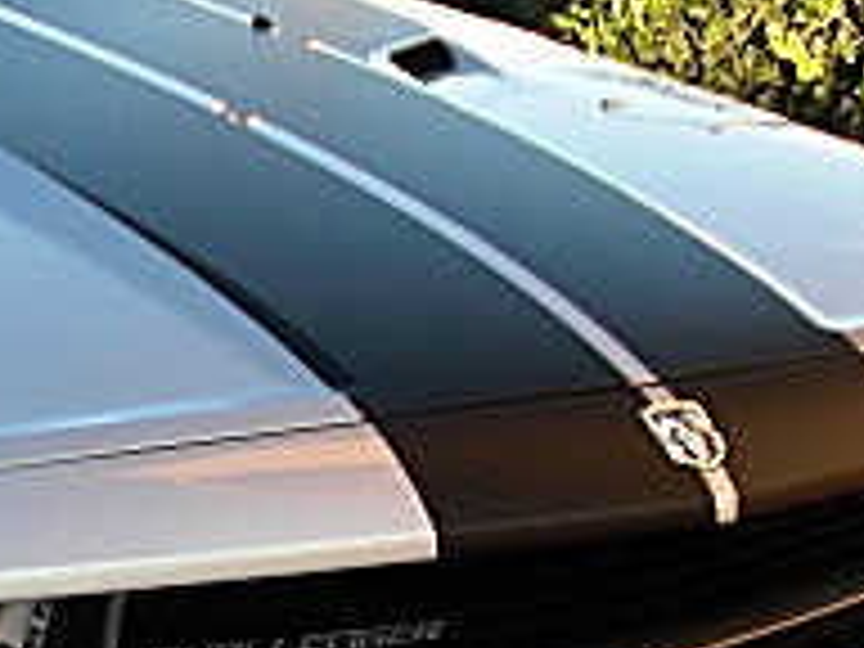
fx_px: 2995
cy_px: 567
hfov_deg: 15.9
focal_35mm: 120
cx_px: -112
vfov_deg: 12.3
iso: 50
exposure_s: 1/125
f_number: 2.8
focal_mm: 6.3
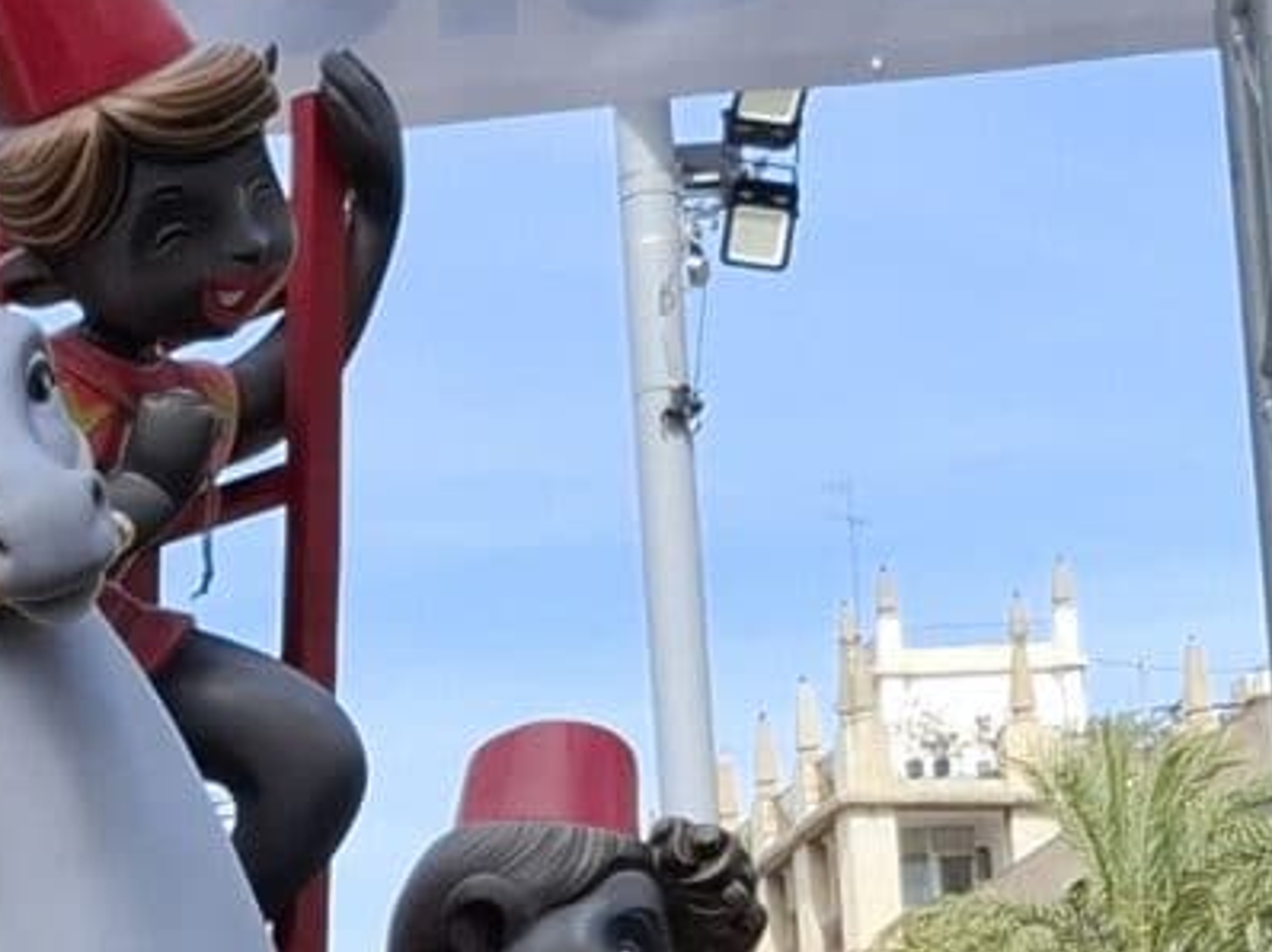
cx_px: -1045
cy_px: 1262
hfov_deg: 12.2
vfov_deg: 9.8
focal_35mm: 148
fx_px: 5435
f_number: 1.8
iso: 50
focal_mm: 5.54
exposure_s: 1/1211
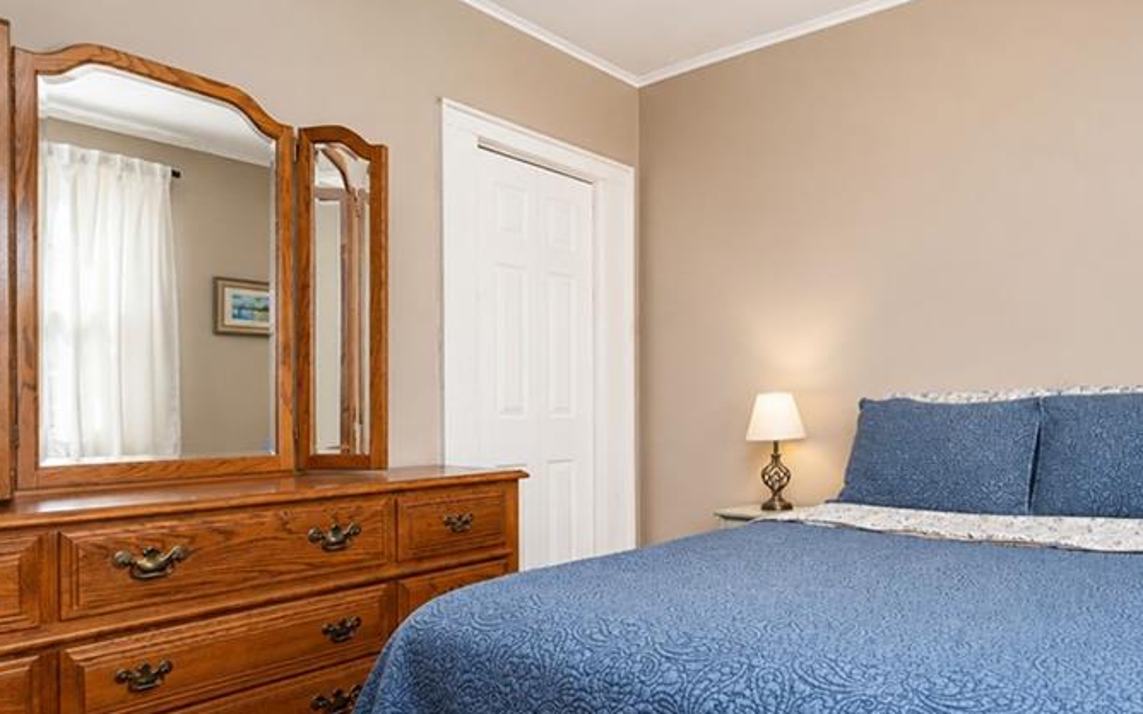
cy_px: 406
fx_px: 778
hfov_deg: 70.8
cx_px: 746
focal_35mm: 25
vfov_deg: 49.1
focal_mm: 16
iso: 64
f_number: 4
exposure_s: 1/8
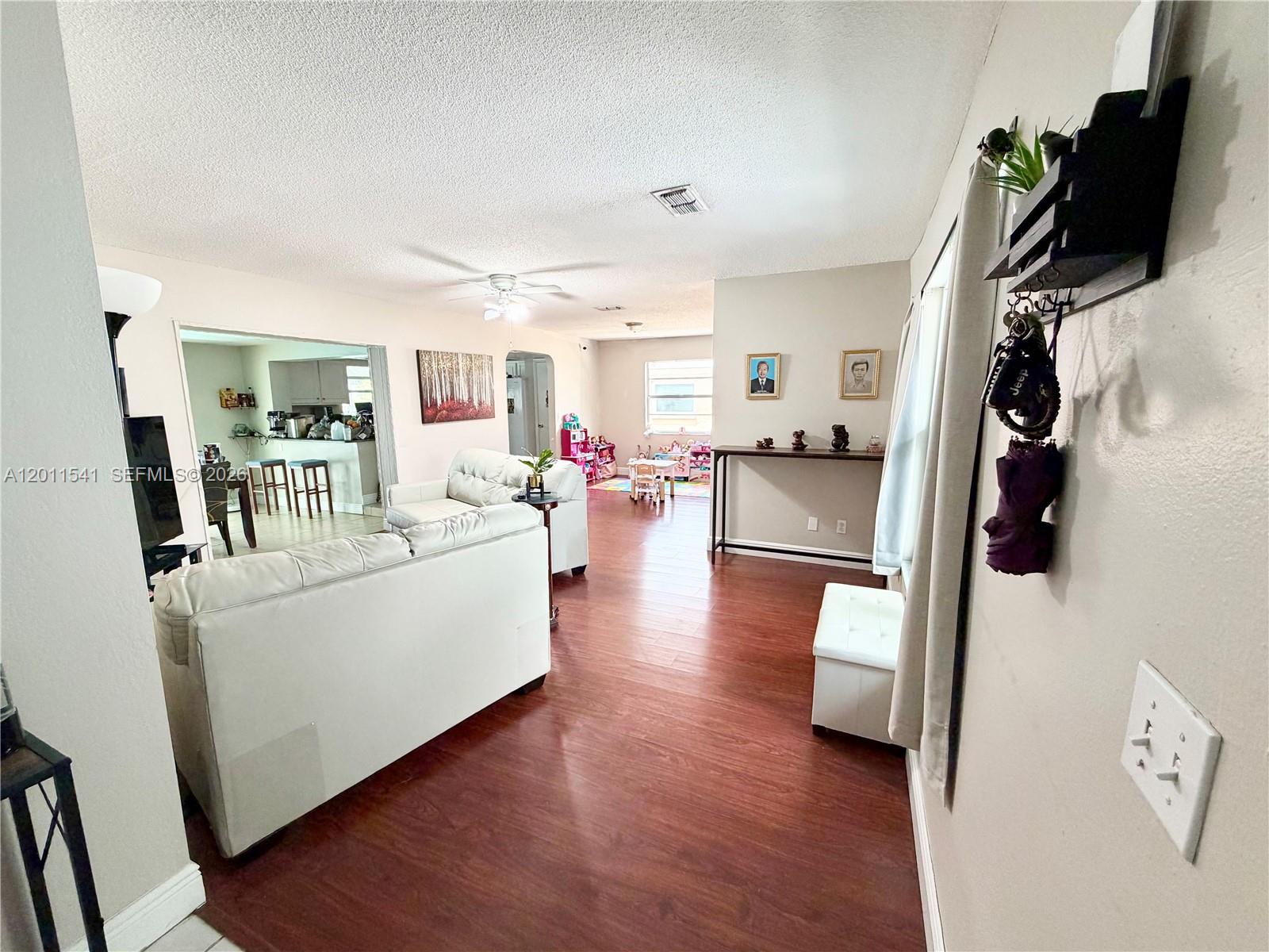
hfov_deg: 102.1
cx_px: 634
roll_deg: +0.3
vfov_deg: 85.7
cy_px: 476
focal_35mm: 14
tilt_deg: -8.8
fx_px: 513
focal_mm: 2.22
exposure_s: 1/120
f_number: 2.2
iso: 250
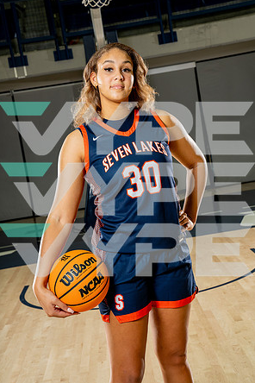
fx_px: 754
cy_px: 190
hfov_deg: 19.2
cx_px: 128
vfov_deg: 28.5
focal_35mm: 71
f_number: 8
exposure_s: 1/250
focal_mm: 70
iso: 640
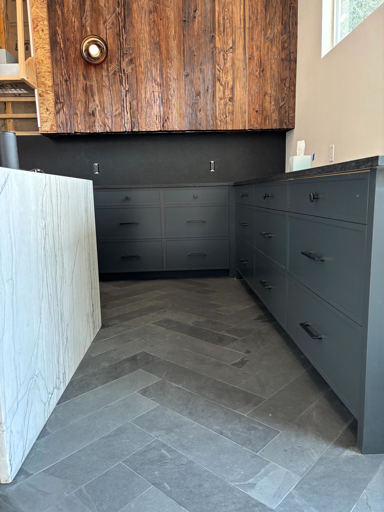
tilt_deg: -9.6
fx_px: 385
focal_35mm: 26
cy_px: 256
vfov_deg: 67.3
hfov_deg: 53.1
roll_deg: +1.0
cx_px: 192
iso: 200
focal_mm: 5.96
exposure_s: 1/60
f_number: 1.6
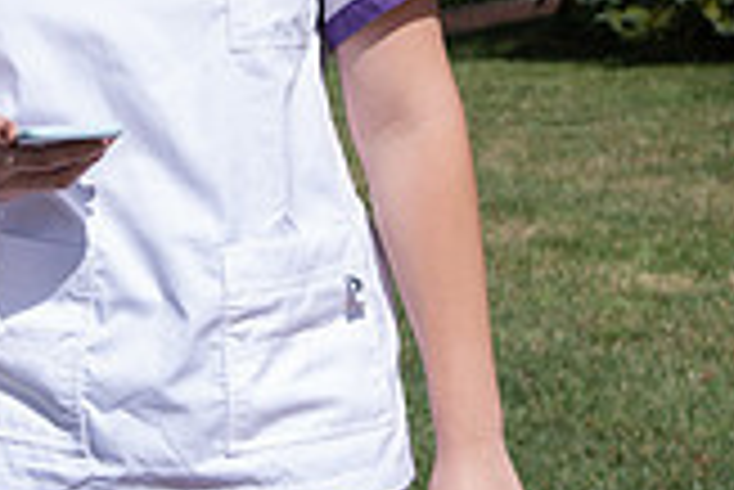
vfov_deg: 10.0
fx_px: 2755
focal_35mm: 135
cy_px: -160
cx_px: 90
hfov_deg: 15.0
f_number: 5
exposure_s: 1/800
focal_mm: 38
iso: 100
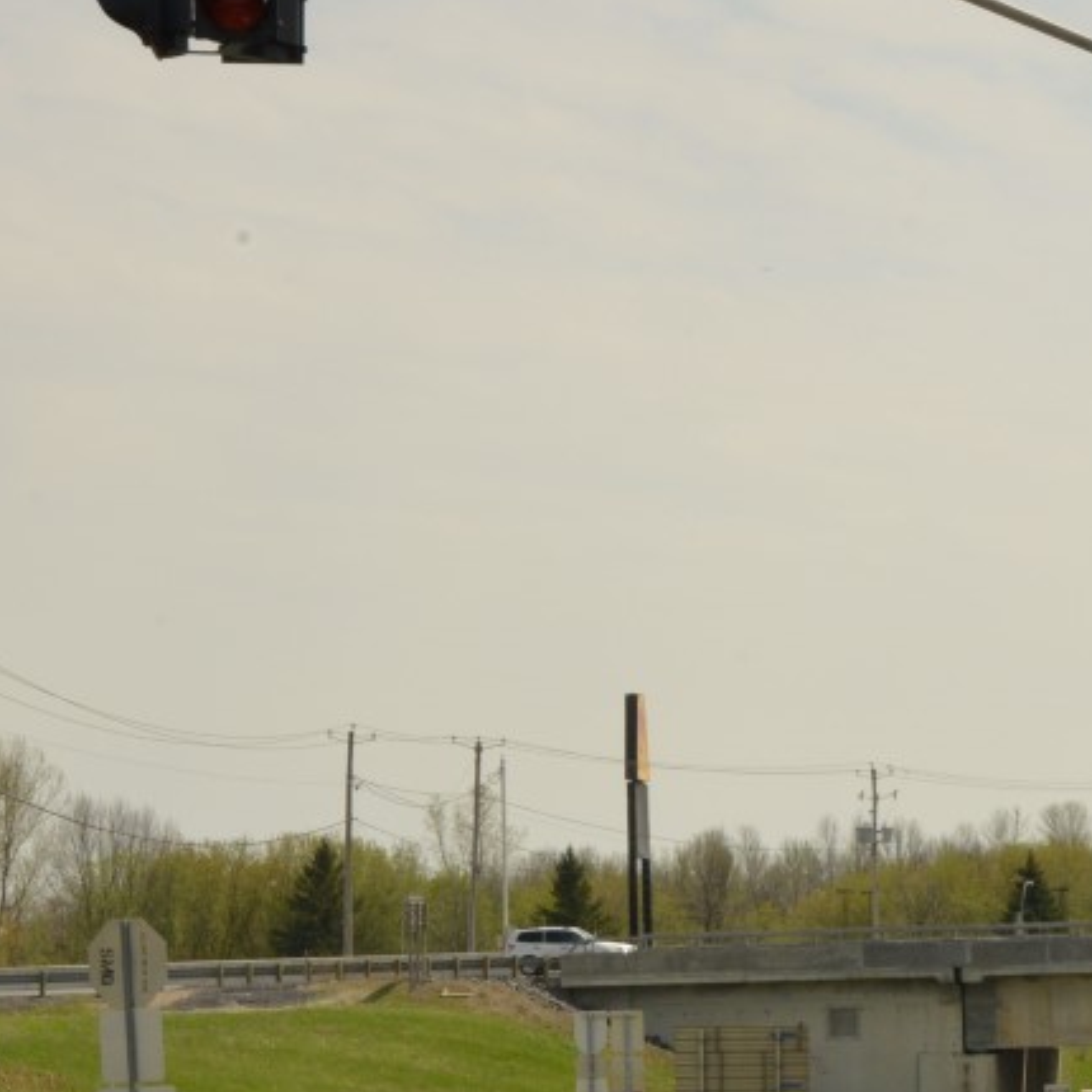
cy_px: 942
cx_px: 1034
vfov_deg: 10.9
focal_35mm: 160
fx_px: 5710
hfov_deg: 10.8
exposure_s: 1/320
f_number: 18
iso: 500
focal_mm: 50
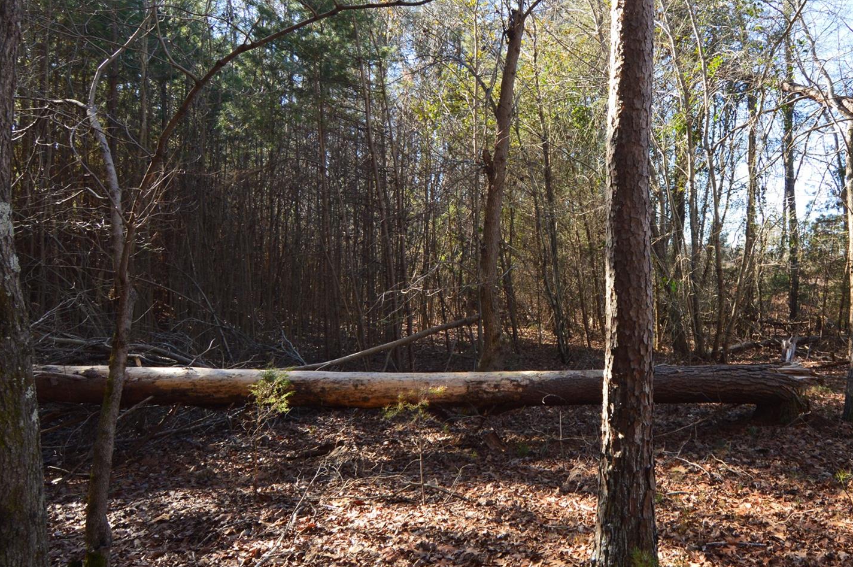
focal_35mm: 24
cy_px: 268
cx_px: 588
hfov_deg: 71.6
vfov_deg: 53.5
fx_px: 561
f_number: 9
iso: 400
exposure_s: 1/80
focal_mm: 11
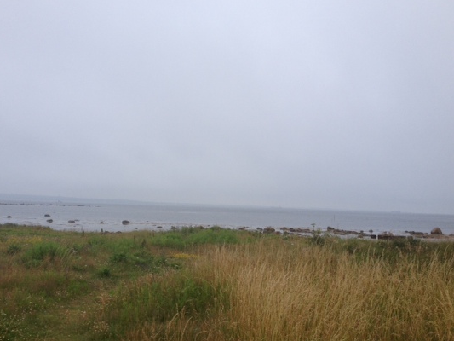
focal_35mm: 42
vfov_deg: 34.3
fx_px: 551
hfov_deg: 44.7
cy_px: 184
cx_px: 210
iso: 50
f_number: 2.4
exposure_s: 1/951
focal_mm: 4.28
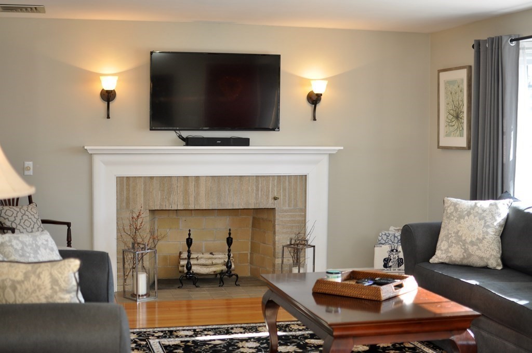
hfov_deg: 37.9
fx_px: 775
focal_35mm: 52
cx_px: 266
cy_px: 176
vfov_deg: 25.7
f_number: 2.5
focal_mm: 35
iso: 400
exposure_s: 1/160
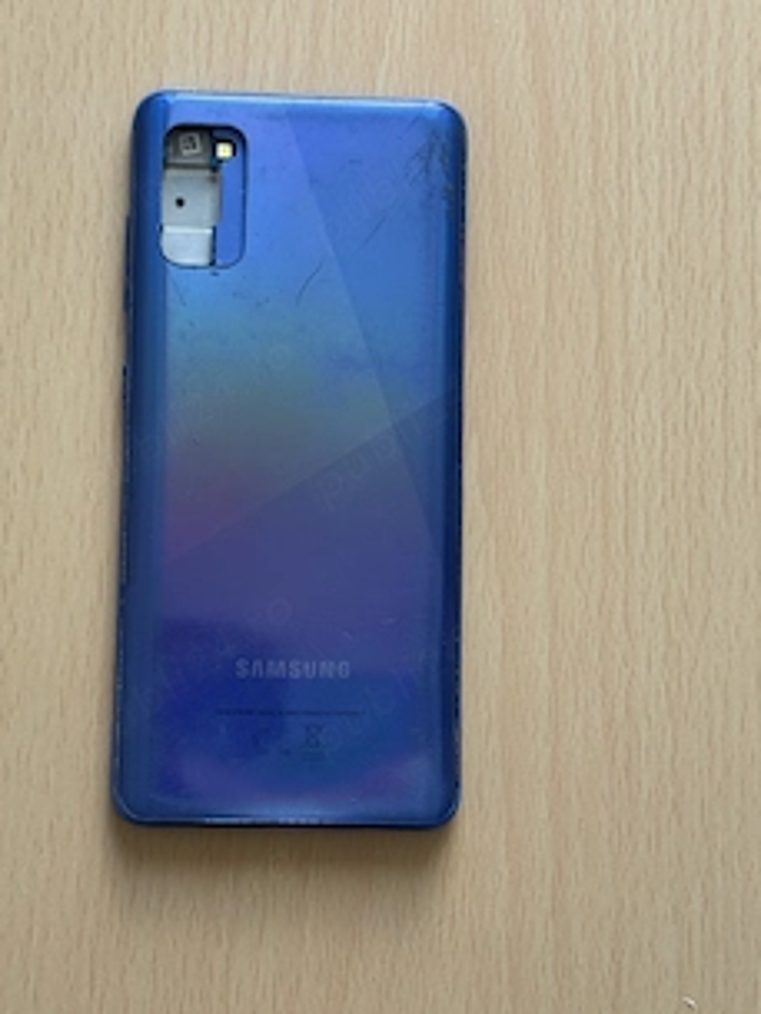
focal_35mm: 63
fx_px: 1845
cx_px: 302
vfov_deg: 30.7
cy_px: 475
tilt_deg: -82.5
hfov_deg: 23.3
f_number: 1.78
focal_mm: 6.76
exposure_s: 1/85
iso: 100
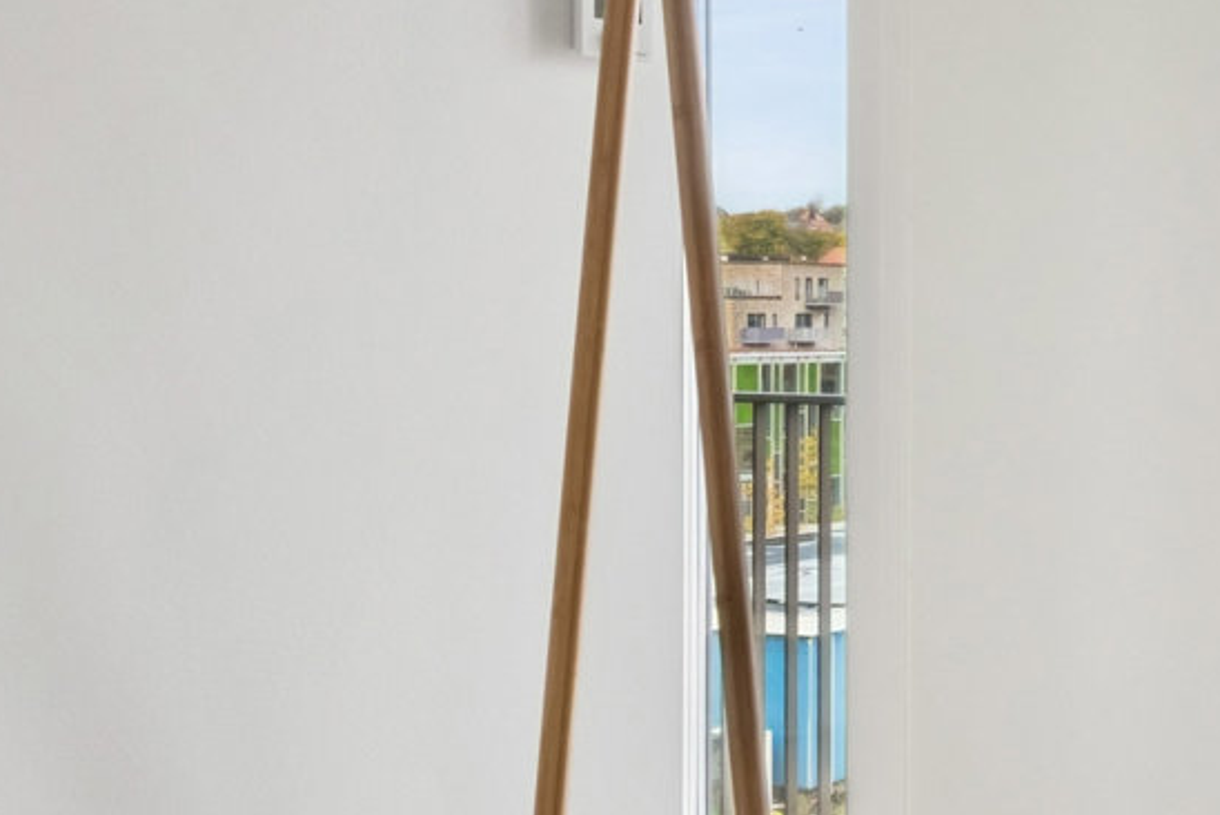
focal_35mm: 62
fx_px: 2102
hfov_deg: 27.3
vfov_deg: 21.9
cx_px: 1572
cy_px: 322
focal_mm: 11.5
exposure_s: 1/20
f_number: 8
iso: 500
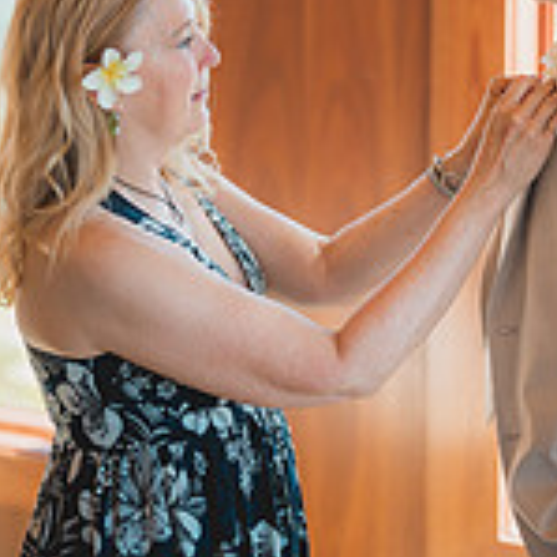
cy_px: 172
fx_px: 2330
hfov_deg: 13.6
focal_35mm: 128
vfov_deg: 13.6
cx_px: 452
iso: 400
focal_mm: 50
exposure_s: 1/2000
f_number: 1.3
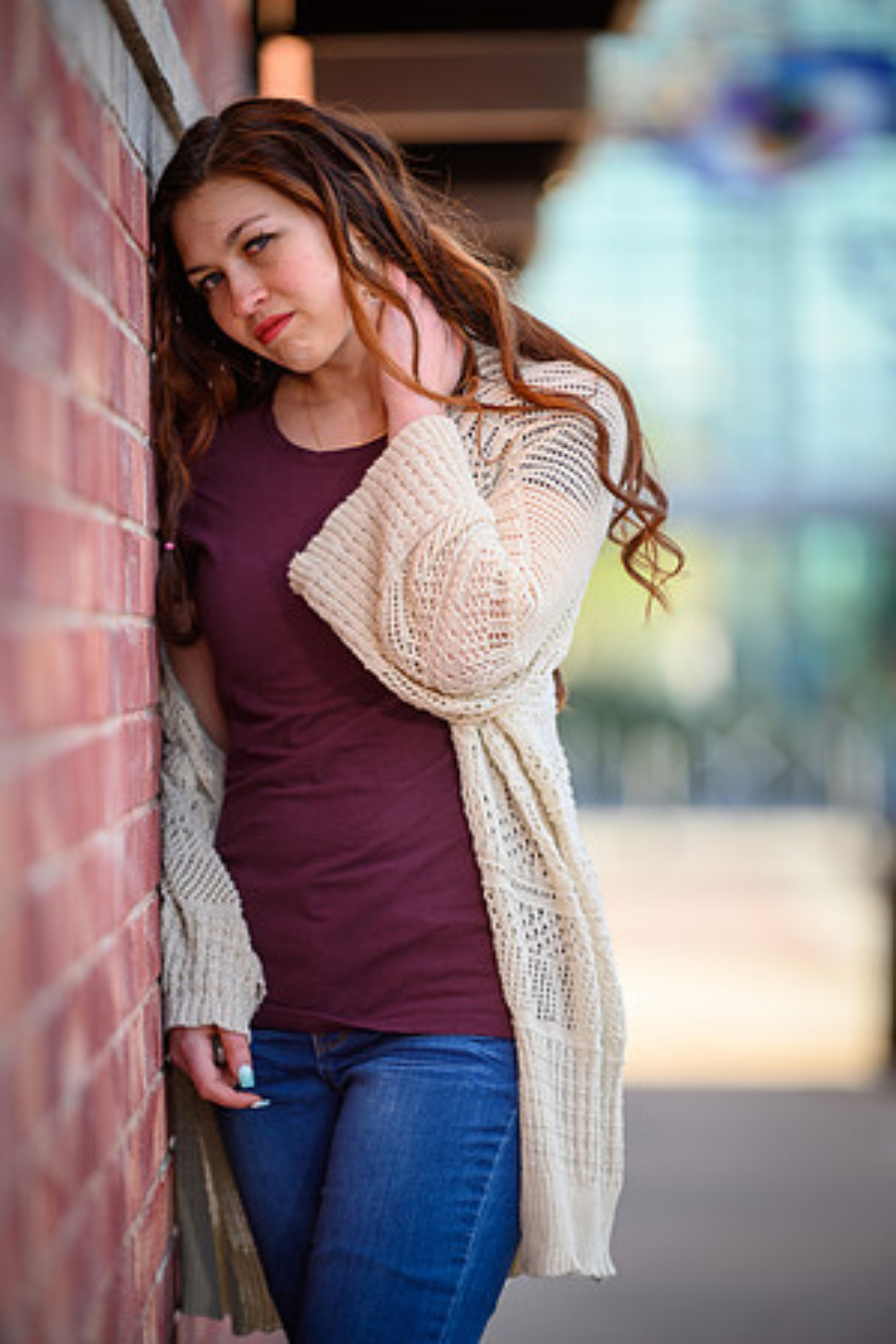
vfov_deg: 10.3
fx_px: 7466
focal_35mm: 200
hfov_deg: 6.9
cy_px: 672
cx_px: 448
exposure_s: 1/320
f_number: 2.8
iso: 100
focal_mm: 200
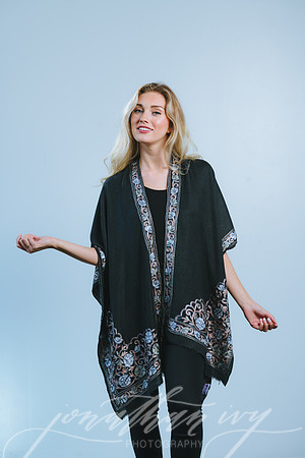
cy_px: 229
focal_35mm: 85
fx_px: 1080
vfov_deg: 23.9
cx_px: 152
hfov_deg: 16.1
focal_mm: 85
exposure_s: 1/160
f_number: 4
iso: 100
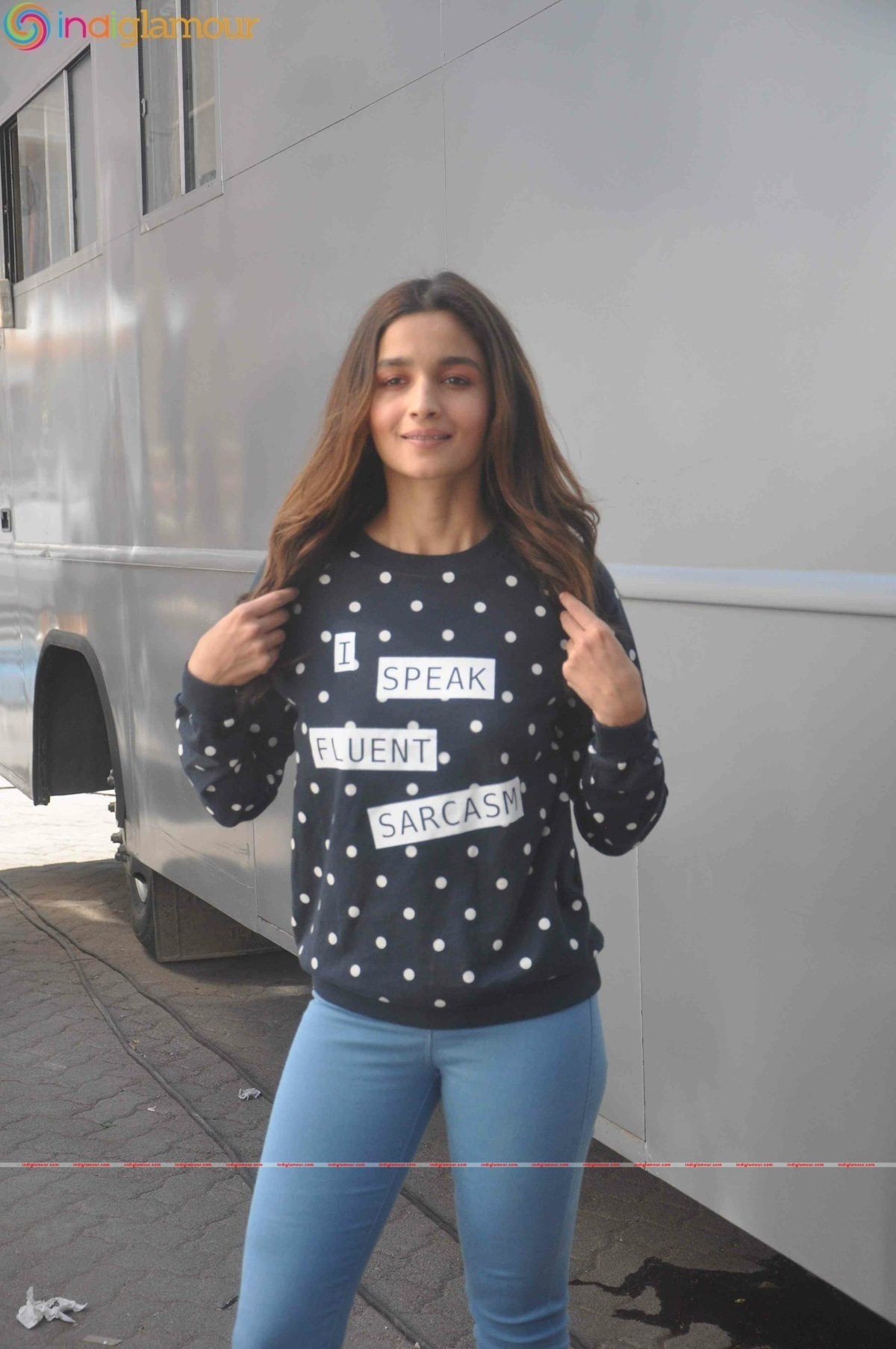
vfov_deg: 35.1
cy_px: 674
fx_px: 2134
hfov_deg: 23.7
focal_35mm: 57
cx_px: 448
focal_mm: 38
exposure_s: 1/1250
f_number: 4.5
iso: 640
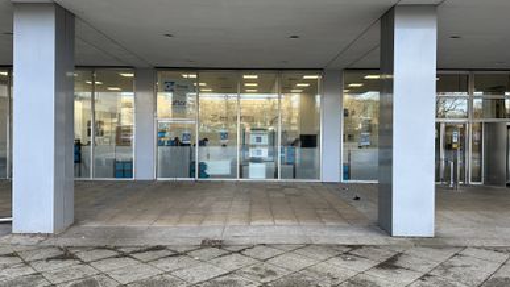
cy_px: 132
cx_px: 253
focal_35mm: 27
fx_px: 365
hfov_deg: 69.8
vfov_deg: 42.9
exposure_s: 1/219
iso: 64
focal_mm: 6.86
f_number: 1.78
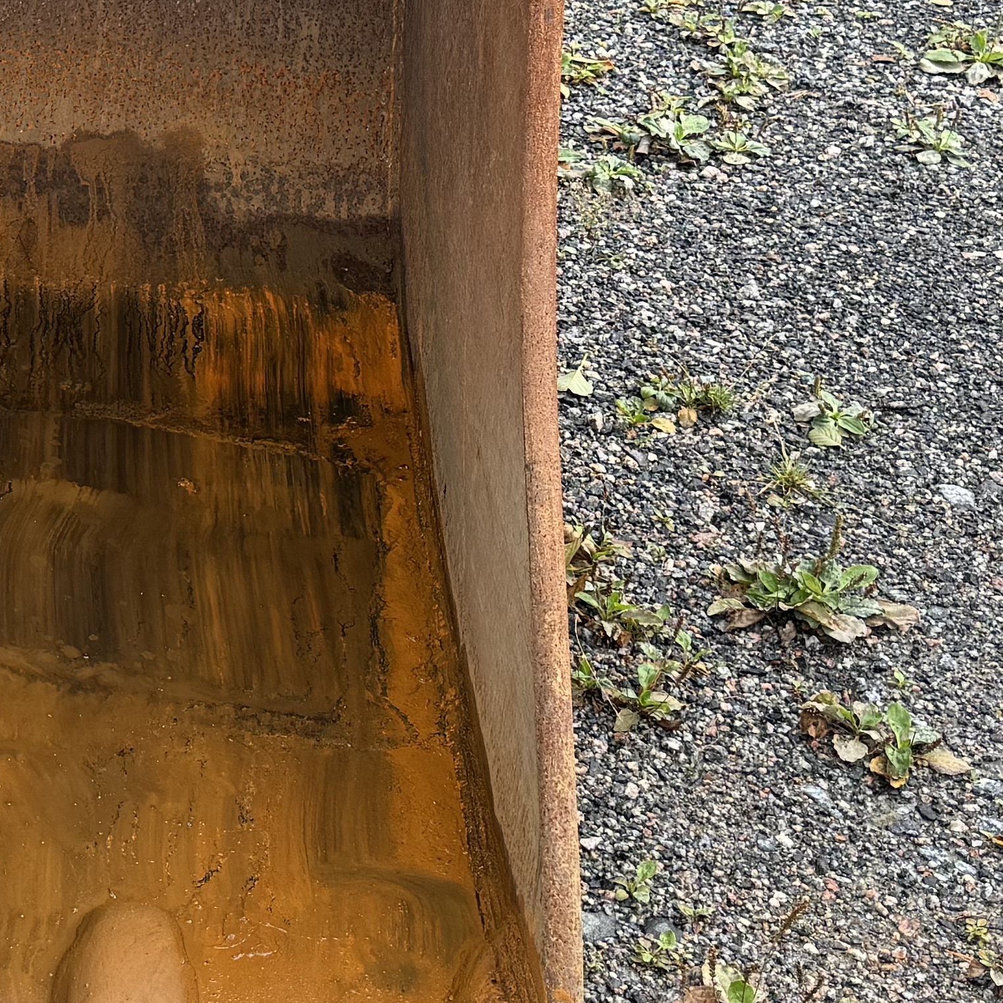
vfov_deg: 21.6
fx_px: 2590
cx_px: -129
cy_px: 173
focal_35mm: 79
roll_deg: -0.2
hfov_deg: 20.8
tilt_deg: -26.6
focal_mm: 6.76
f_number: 1.78
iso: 80
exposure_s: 1/678
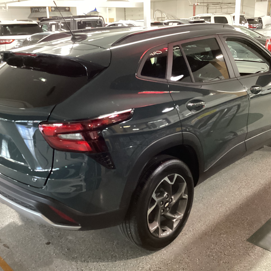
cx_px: 126
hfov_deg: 44.9
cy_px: 136
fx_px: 328
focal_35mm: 37
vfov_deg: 44.9
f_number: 2.4
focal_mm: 3.3
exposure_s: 1/25
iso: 400
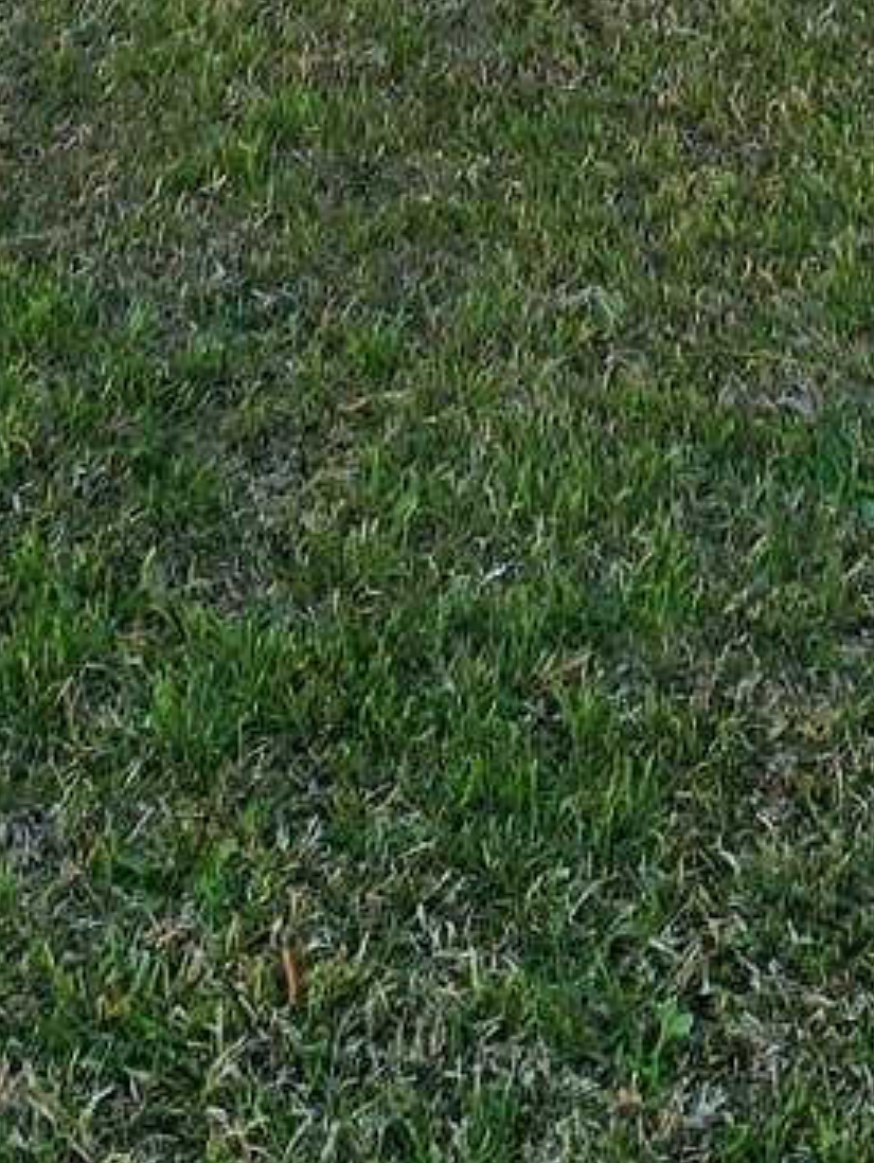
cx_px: 696
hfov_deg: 20.5
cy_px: -1249
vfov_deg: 17.7
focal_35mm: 71
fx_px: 2387
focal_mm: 2.2
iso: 50
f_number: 2.2
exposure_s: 1/329
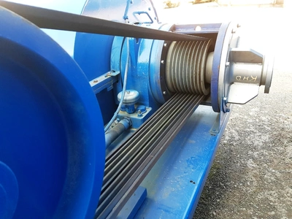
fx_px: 219
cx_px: 146
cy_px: 110
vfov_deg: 53.1
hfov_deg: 67.3
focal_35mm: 26
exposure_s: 1/100
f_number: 1.7
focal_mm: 4.2
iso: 64
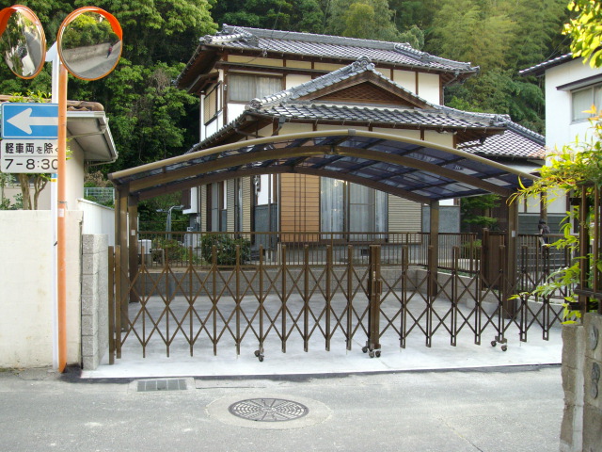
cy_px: 226
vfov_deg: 39.7
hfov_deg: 51.4
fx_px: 626
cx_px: 301
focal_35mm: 36
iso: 160
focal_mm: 6
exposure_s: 1/250
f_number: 2.7
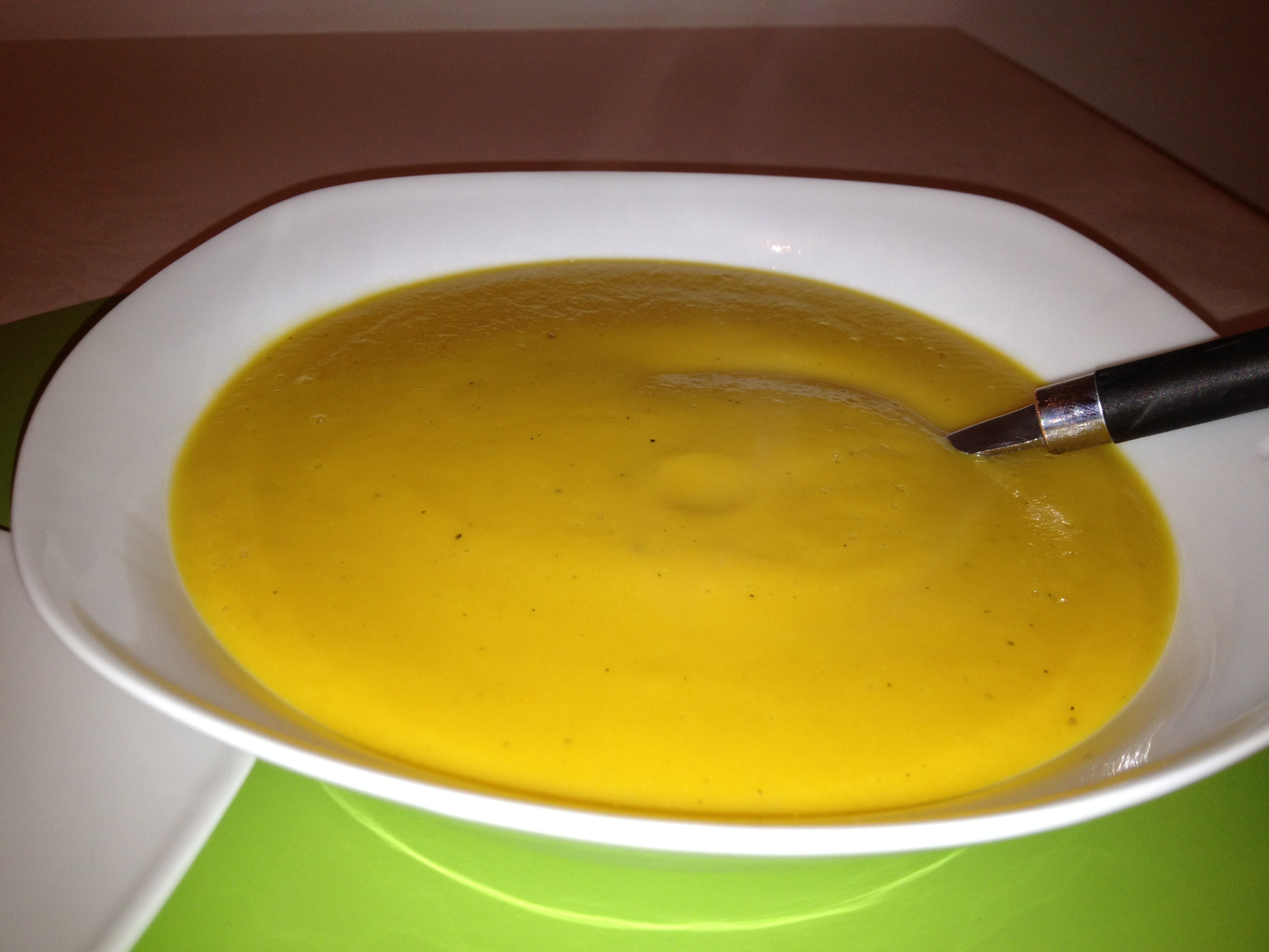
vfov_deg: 40.7
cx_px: 634
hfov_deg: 52.6
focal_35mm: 35
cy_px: 476
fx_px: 1283
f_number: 2.4
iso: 64
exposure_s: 1/69
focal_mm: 4.28
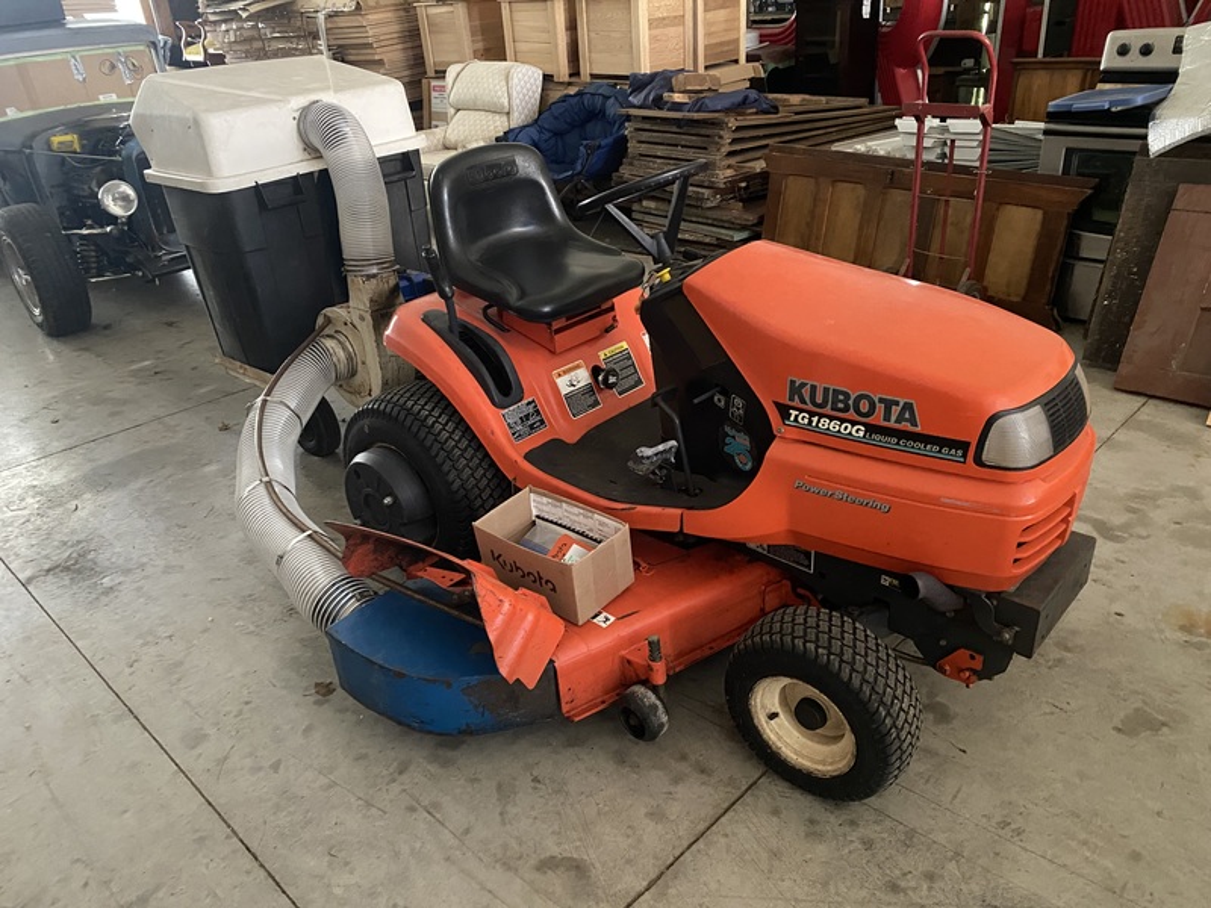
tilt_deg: -26.2
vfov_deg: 53.1
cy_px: 454
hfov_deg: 67.3
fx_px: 910
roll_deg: +4.2
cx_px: 606
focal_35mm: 26
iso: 800
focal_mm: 4.25
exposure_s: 1/30
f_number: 1.8
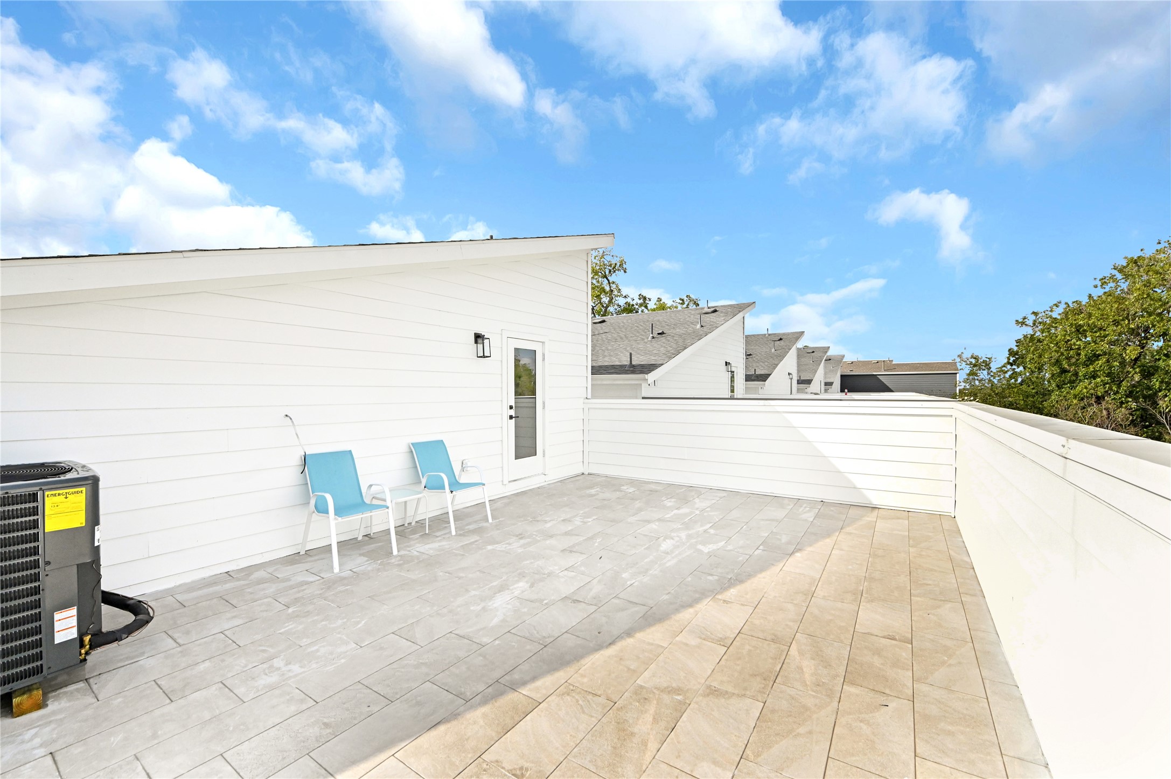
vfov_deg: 81.1
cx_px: 586
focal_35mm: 14
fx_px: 455
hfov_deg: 104.3
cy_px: 390
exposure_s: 1/8000
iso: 2000
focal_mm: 14
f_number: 8
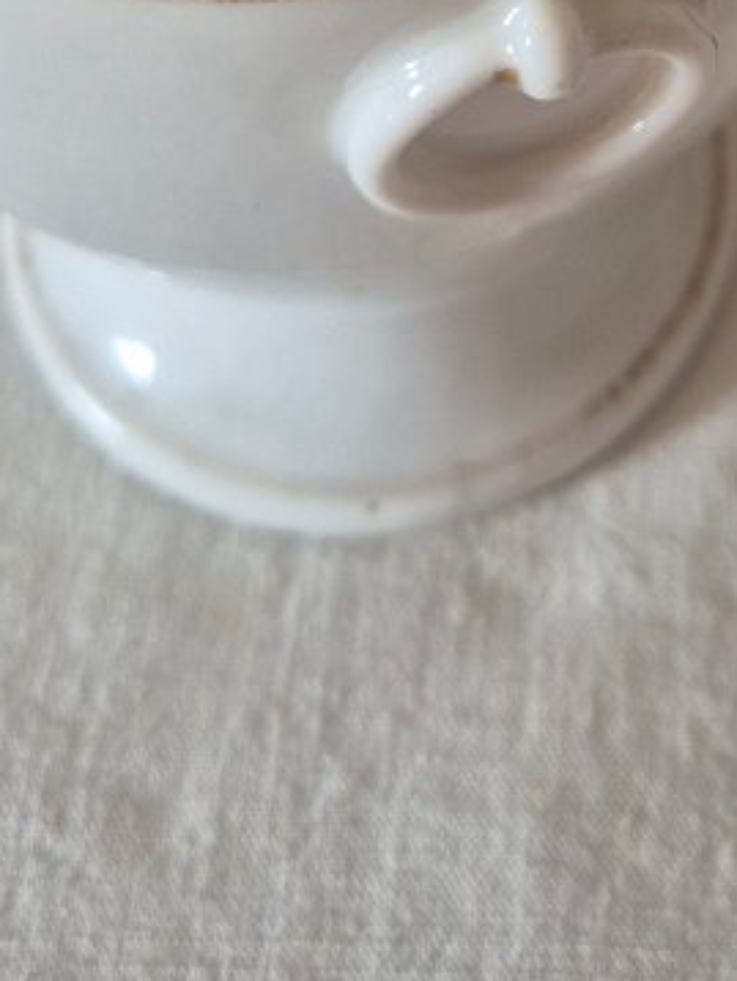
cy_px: -433
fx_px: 2183
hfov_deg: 18.9
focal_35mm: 77
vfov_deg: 21.7
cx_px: 638
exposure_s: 1/180
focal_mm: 5.4
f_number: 1.8
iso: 160
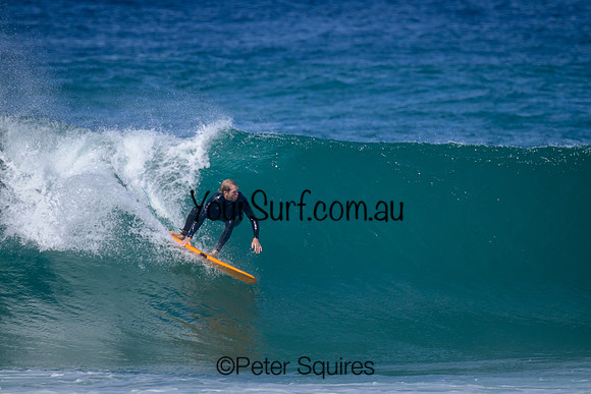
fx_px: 13136
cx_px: 296
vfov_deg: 1.7
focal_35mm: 800
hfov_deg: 2.6
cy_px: 197
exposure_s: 1/2000
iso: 900
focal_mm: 800
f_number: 11
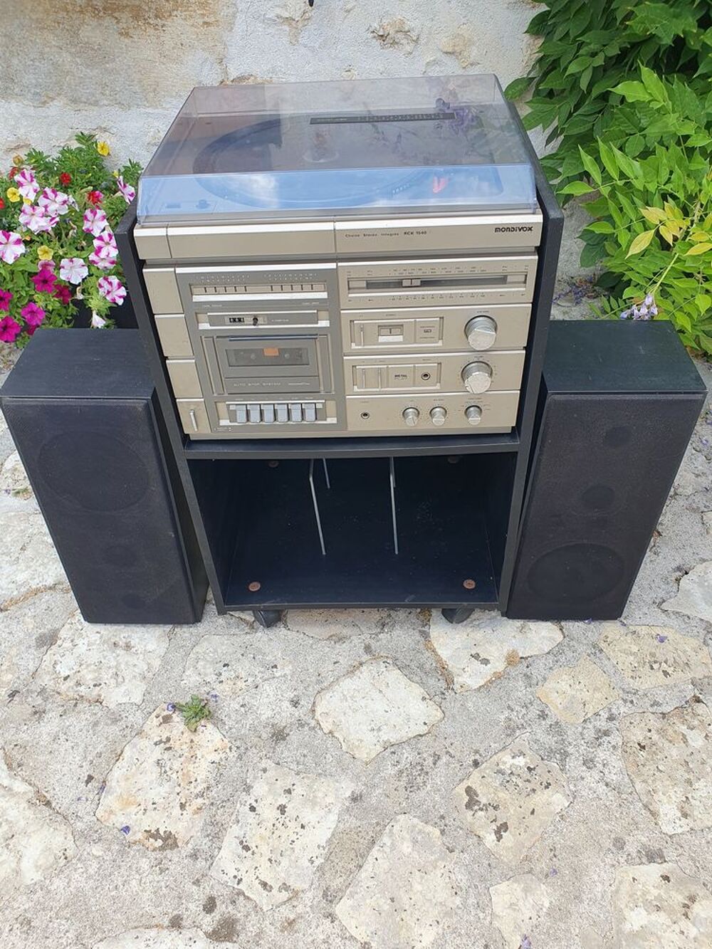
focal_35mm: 26
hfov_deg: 53.1
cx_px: 356
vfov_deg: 67.3
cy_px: 474
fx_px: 713
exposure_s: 1/177
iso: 50
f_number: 2.4
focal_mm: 4.32
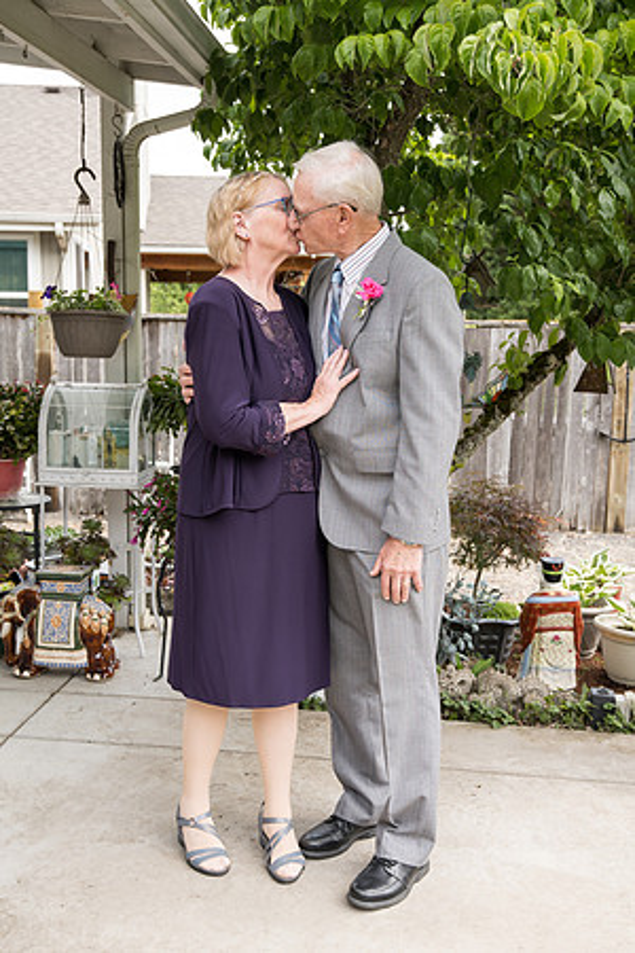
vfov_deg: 48.5
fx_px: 1058
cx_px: 318
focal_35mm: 40
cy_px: 476
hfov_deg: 33.4
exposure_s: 1/500
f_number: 5
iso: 400
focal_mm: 40
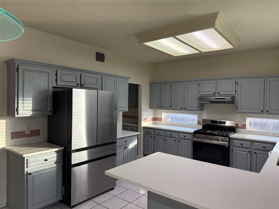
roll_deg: -0.6
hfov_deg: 71.6
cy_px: 104
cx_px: 140
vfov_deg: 56.8
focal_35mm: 24
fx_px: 193
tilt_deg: -0.6
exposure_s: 1/193
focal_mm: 6.76
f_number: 1.78
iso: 200
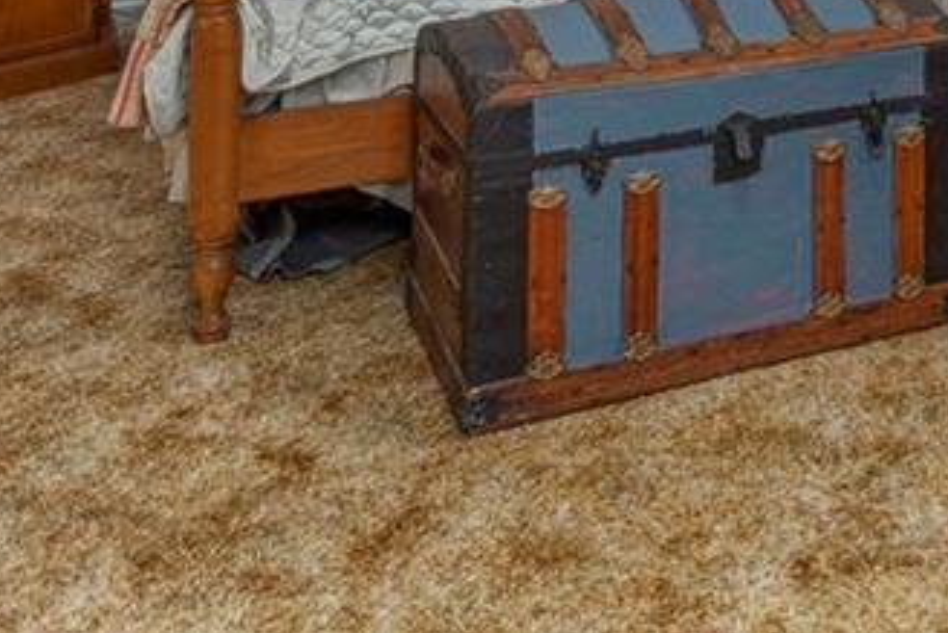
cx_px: 879
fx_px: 1396
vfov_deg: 21.1
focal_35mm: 53
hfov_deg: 35.0
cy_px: -348
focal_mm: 17
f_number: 7.1
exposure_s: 1/100
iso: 320
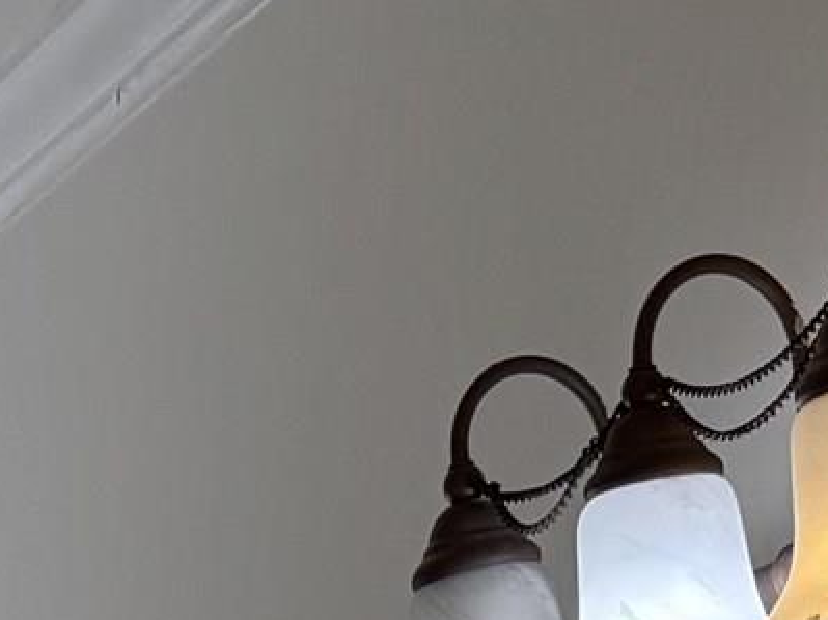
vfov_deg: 6.8
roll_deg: -1.0
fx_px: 4424
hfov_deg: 10.4
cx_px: -376
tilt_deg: -6.1
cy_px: 2173
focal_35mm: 185
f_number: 1.78
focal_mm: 6.76
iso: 80
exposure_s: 1/419
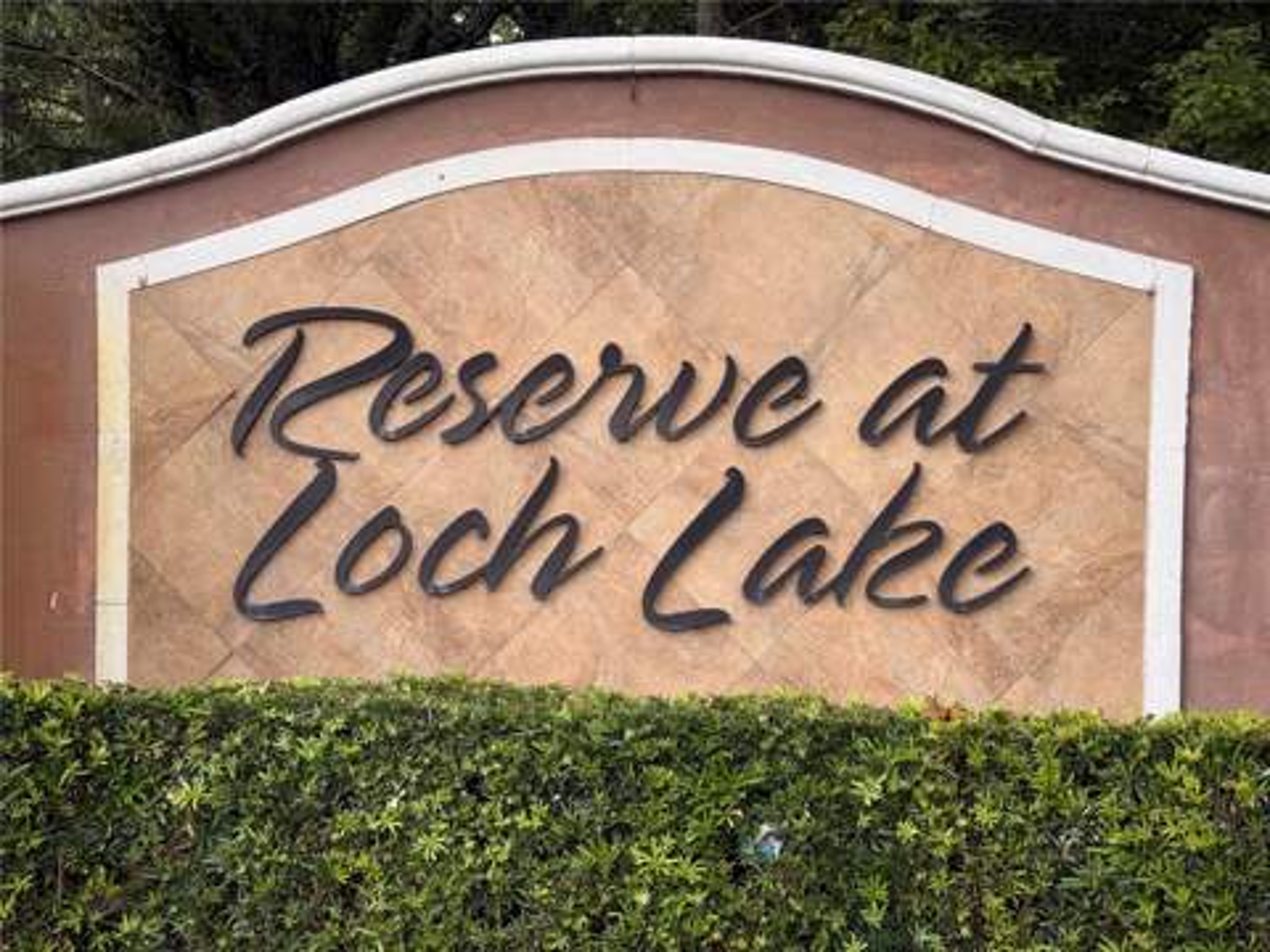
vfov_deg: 30.3
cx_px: 635
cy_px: 476
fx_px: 1761
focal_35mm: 48
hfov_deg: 39.7
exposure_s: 1/846
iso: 64
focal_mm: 6.76
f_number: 1.78
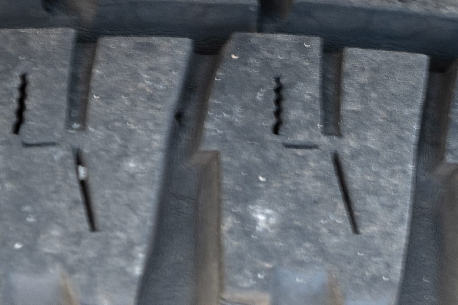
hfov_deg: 13.6
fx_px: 1921
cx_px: 172
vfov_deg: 9.1
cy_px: 53
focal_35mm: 151
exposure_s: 1/15
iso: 200
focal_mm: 24
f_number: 6.3
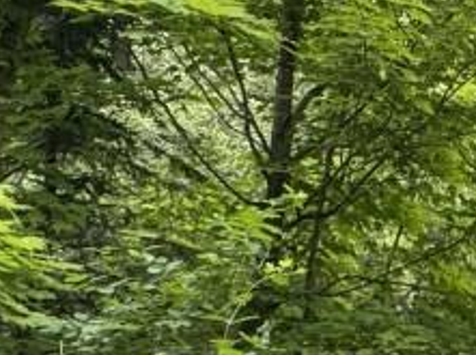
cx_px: 821
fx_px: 892
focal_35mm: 65
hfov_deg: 21.5
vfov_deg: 22.1
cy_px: 308
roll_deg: -3.3
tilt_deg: +6.2
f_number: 2.2
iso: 40
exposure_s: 1/140
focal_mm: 2.22
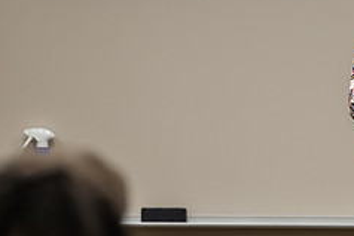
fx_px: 3601
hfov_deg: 5.6
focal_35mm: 366
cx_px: 427
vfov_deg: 3.8
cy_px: 51
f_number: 3.2
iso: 2000
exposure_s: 1/200
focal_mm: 150
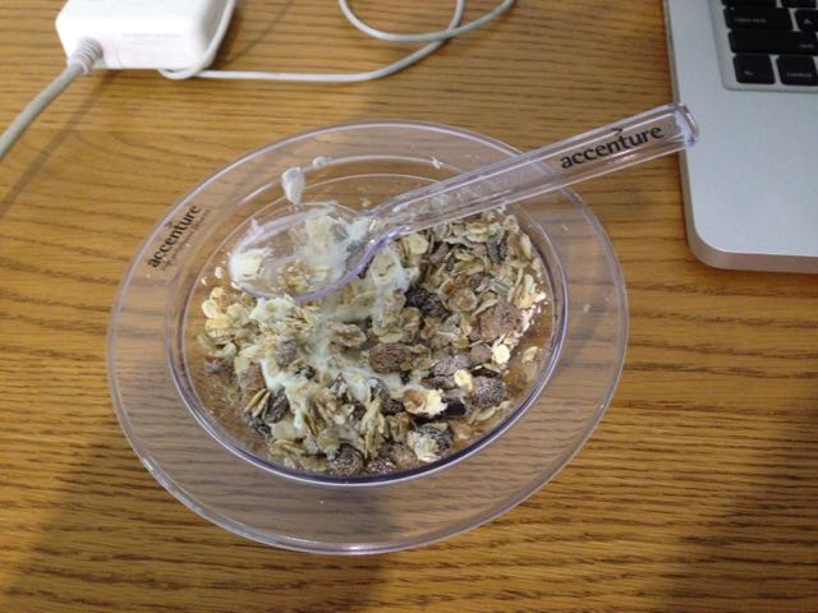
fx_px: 780
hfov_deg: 55.4
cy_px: 306
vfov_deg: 42.9
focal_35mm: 33
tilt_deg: -54.5
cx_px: 409
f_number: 2.4
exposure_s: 1/20
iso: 320
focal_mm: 4.12
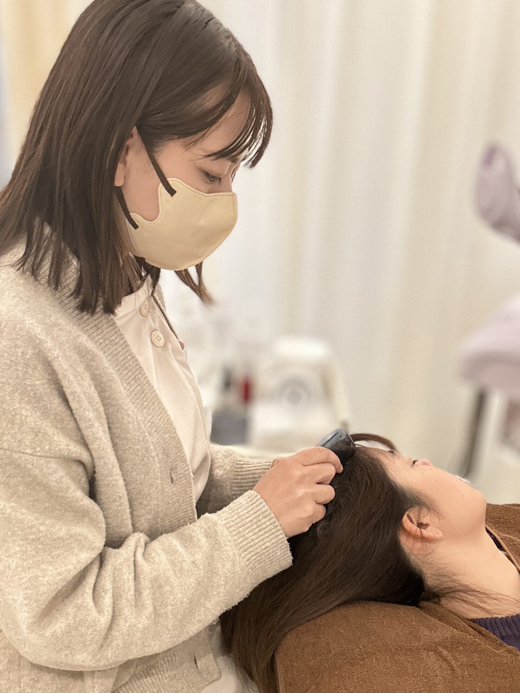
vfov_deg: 47.8
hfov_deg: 36.8
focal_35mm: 39
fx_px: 781
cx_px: 233
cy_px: 386
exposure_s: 1/60
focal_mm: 2.69
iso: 250
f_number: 1.9
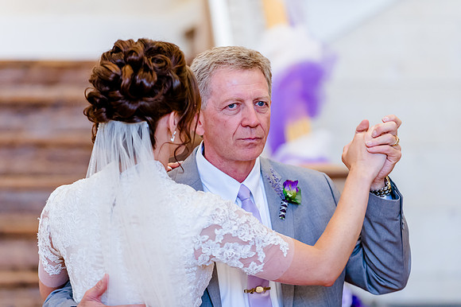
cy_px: 148
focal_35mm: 181
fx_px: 2314
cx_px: 231
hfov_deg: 11.4
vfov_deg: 7.6
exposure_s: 1/500
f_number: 2.8
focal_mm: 170
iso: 2000
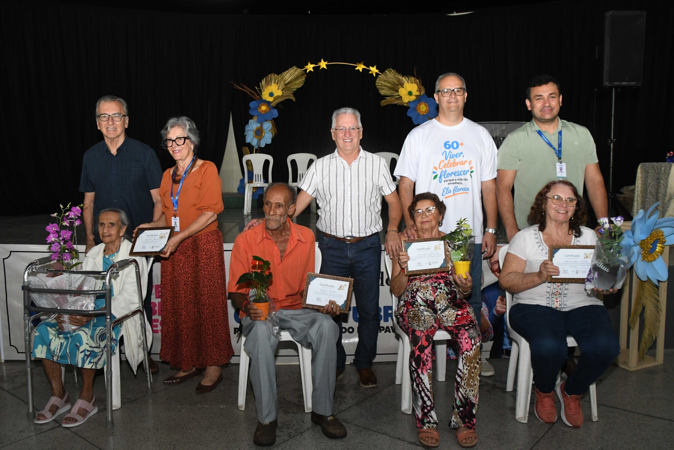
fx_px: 505
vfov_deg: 47.9
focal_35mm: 27
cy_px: 225
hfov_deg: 67.4
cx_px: 337
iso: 2000
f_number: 5.6
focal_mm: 18
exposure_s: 1/125
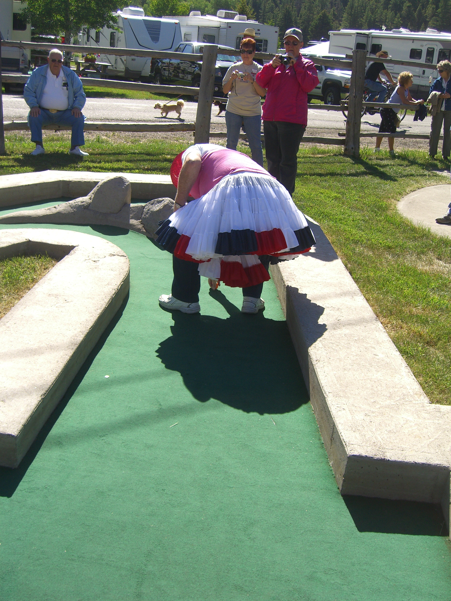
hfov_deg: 37.7
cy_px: 300
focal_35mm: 38
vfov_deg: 49.0
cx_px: 226
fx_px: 660
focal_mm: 7.9
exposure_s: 1/800
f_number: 2.8
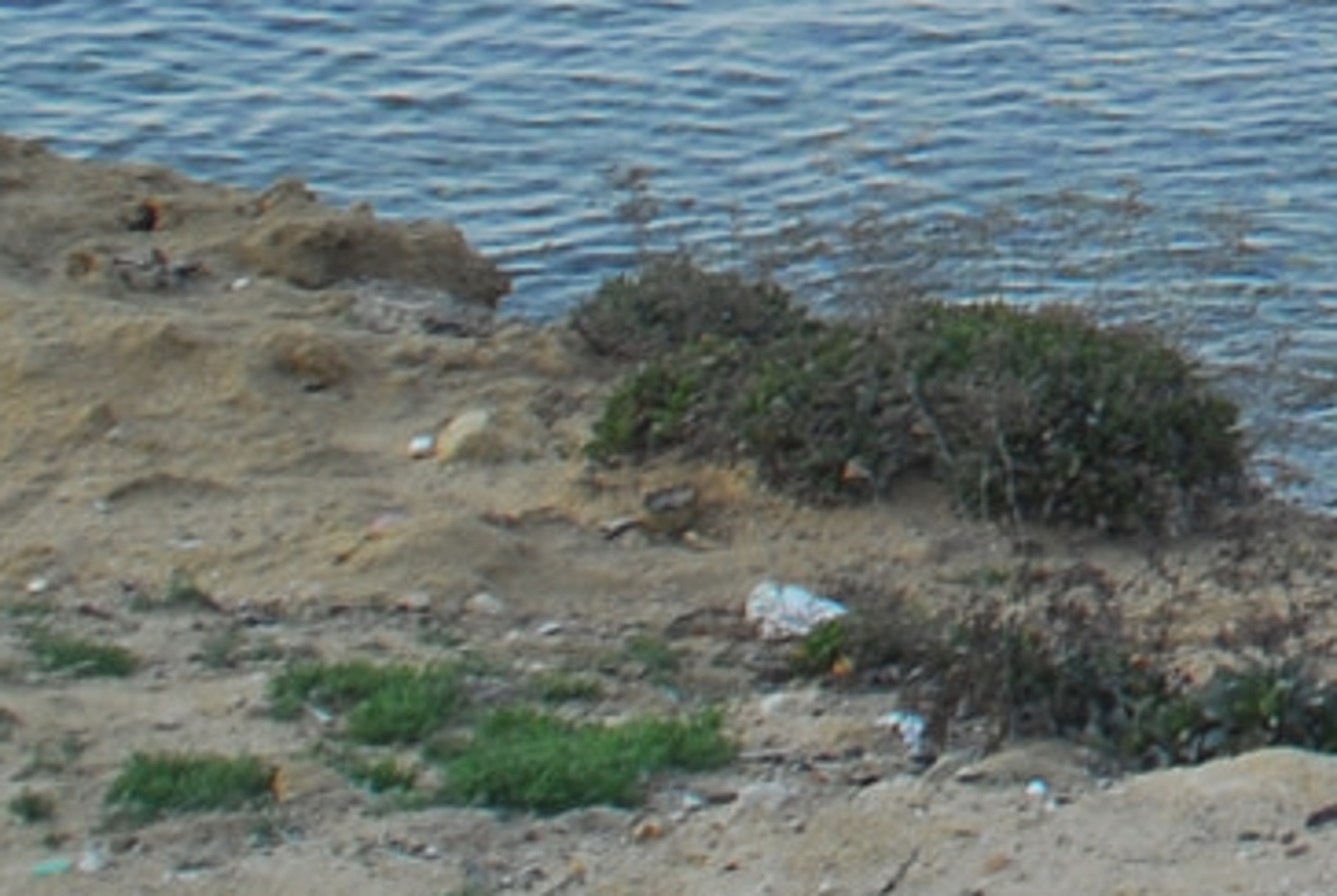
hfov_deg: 11.8
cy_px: -1148
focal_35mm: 152
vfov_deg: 8.4
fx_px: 5654
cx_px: 2817
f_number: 5.6
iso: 100
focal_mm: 18
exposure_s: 1/80
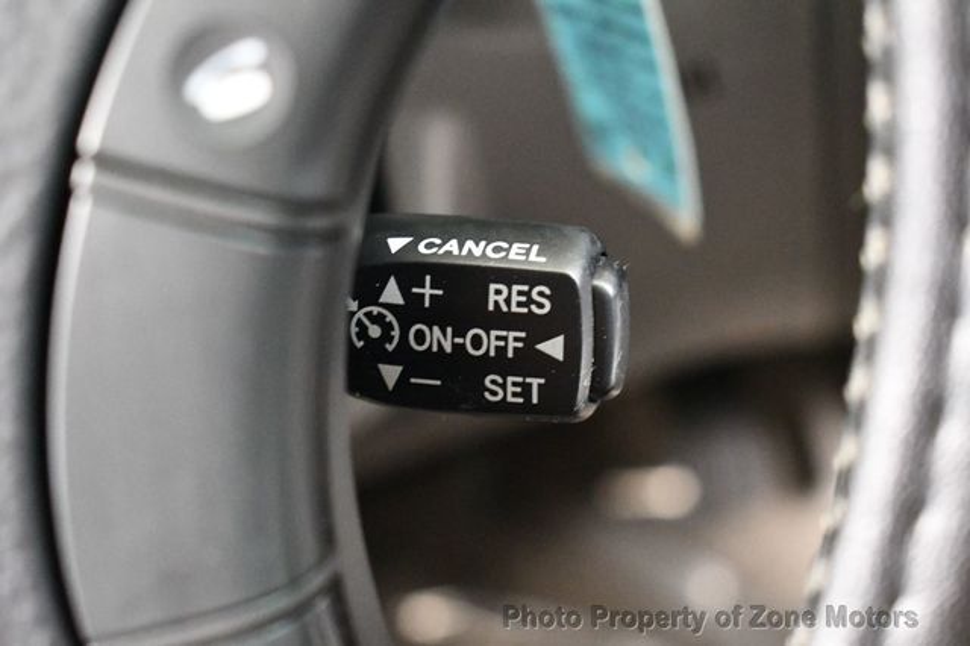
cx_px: 485
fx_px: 1939
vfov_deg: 18.9
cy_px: 323
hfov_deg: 28.1
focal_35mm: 72
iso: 12800
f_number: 5.3
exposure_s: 1/20
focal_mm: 48
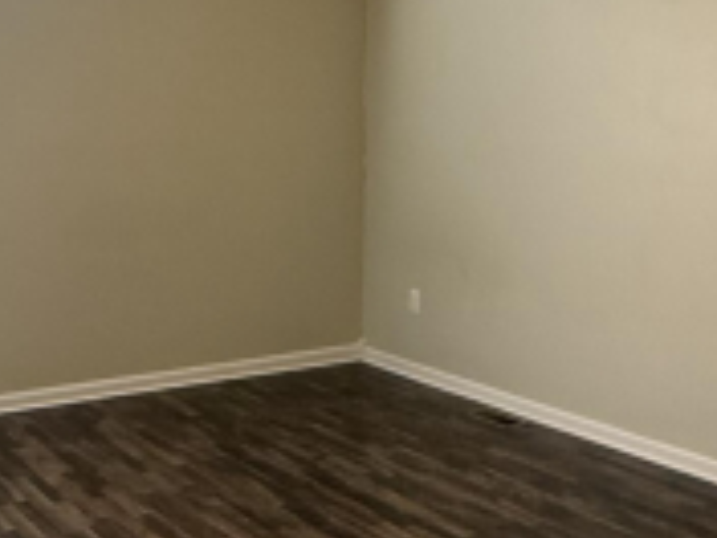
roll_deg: +0.0
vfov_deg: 27.4
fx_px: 1098
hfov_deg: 36.1
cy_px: 183
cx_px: 316
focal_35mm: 53
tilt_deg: -3.4
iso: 320
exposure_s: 1/120
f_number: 2.2
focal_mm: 2.22
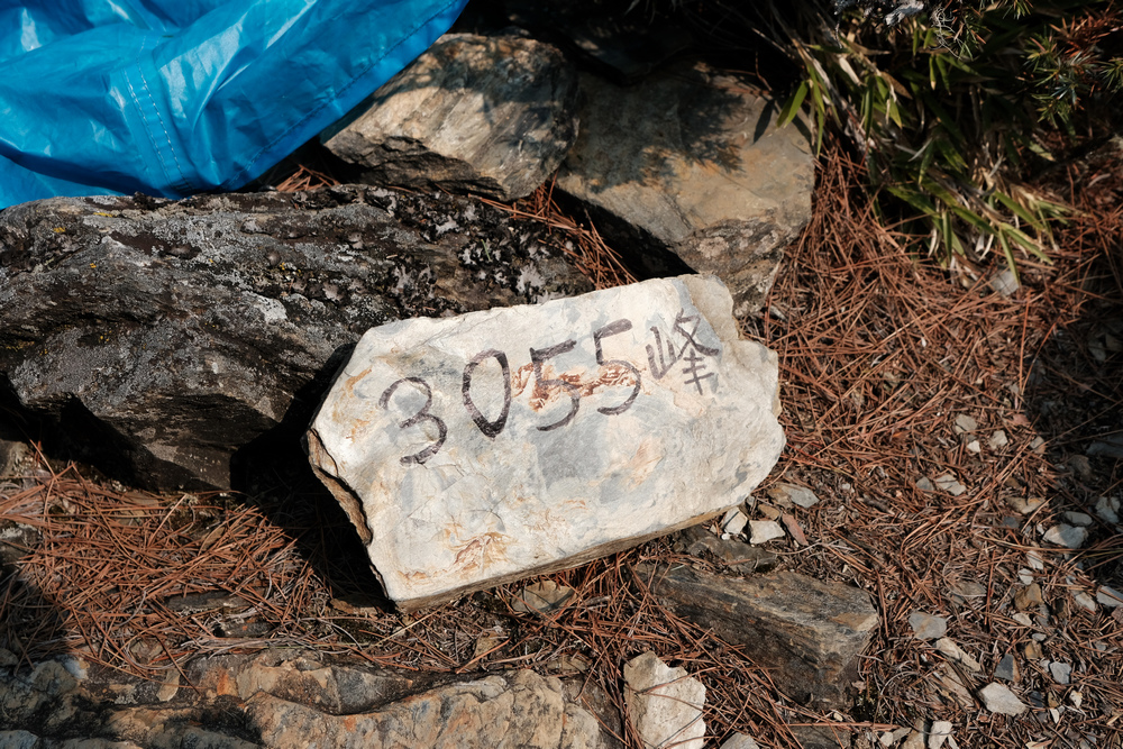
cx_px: 562
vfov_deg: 37.9
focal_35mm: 35
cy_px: 374
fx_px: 1092
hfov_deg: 54.4
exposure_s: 1/1300
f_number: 5.6
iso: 400
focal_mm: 23
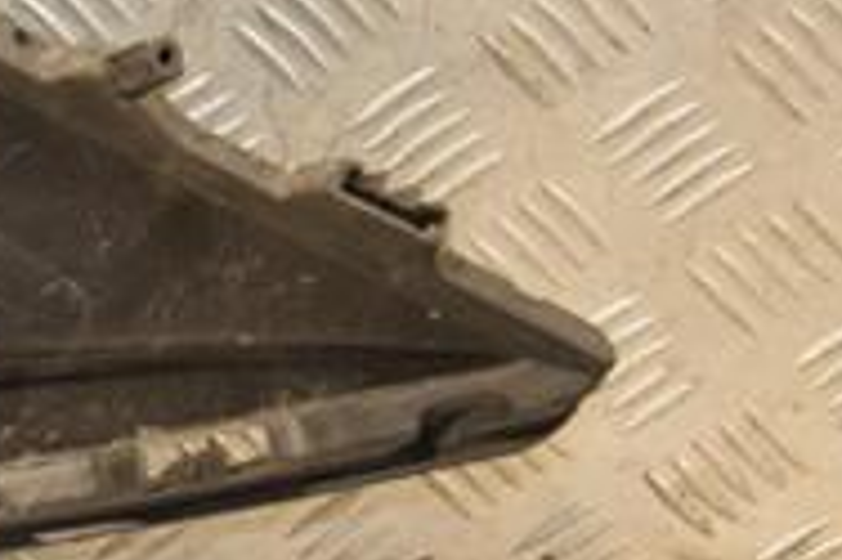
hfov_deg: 12.0
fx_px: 3809
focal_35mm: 163
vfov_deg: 8.4
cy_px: 282
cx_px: -443
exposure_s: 1/125
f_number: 5
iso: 800
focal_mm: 34
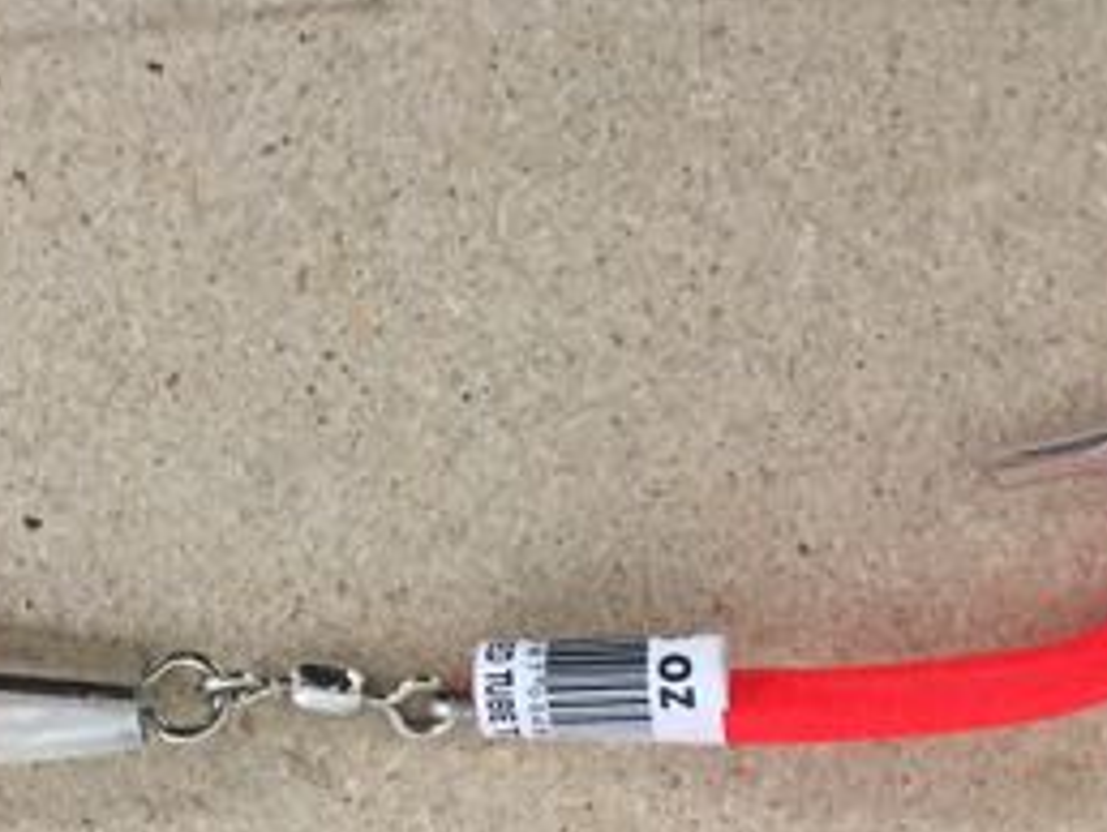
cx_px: 305
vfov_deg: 20.2
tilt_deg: -85.2
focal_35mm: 73
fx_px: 2337
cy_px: 528
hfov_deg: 26.4
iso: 160
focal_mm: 4.15
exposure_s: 1/30
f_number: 2.2
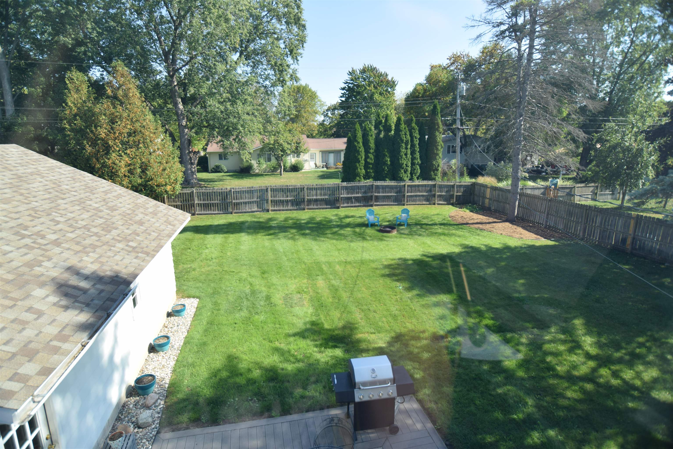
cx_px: 336
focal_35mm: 18
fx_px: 336
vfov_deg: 67.4
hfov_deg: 90.0
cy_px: 224
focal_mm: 12
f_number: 7.1
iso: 100
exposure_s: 1/200
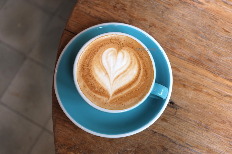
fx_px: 264
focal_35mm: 41
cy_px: 77
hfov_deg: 47.4
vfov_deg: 32.6
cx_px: 116
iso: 1250
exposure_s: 1/125
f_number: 4.5
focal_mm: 27
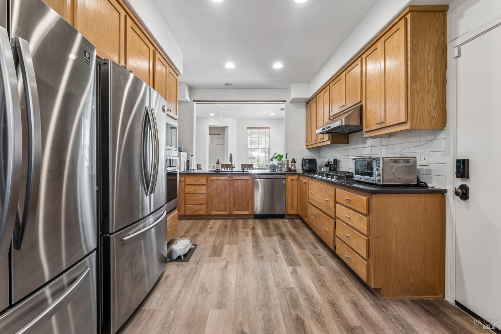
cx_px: 250
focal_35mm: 15
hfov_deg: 101.1
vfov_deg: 78.1
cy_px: 167
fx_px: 206
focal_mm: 14.8
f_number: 13
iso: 100
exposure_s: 1/1.25
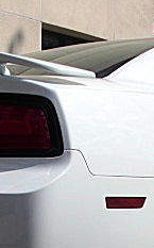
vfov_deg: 19.3
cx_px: 76
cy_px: 250
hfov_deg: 12.4
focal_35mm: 105
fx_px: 707
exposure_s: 1/250
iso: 50
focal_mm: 6.3
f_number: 7.9
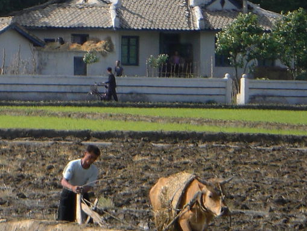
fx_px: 5083
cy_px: -111
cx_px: -193
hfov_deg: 3.4
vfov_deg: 2.6
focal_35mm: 573
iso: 50
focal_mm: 25.2
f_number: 4.4
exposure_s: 1/320
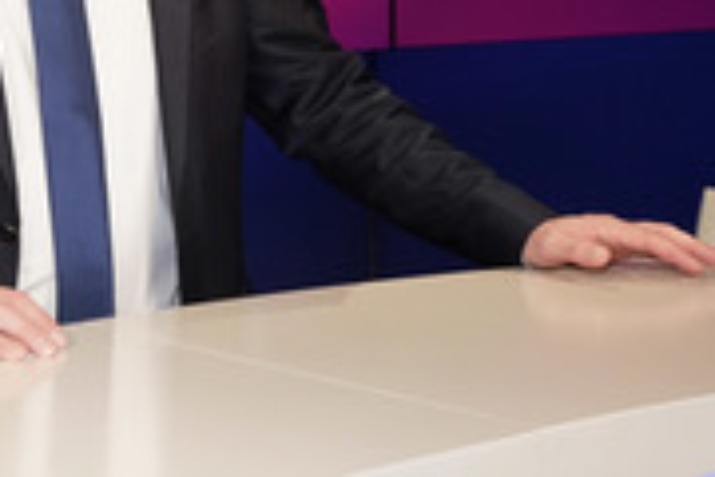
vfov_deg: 17.9
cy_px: 56
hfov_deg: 24.3
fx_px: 1489
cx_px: -161
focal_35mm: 75
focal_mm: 30
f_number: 5
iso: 2000
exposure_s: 1/125
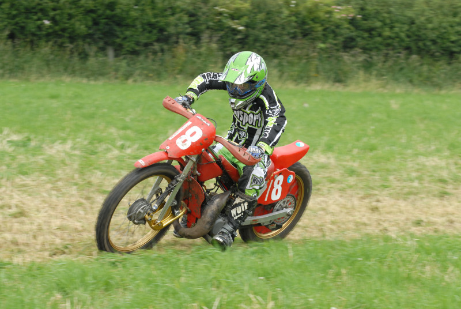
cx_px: 230
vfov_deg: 7.3
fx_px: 2405
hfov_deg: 11.0
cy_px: 154
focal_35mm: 188
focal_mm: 125
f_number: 9
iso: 400
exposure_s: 1/320
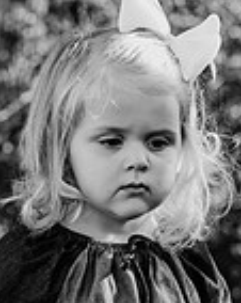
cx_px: 102
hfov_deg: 10.3
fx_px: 1333
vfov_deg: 12.8
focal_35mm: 149
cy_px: 324
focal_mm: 50
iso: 200
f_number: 2.8
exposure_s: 1/800
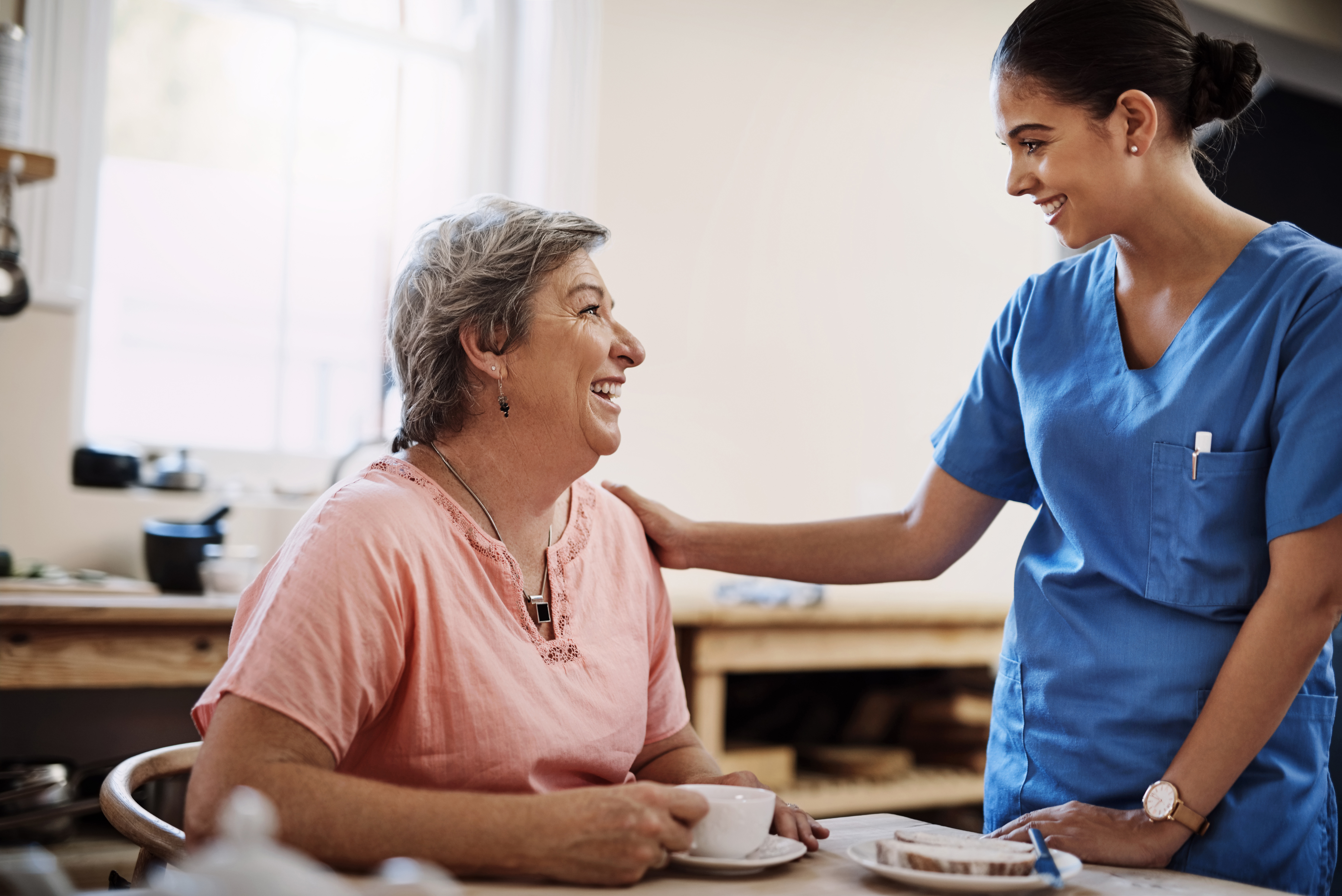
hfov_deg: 39.6
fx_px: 1864
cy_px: 448
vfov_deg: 27.0
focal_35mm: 50
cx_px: 671
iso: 200
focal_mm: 50
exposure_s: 1/160
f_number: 1.8
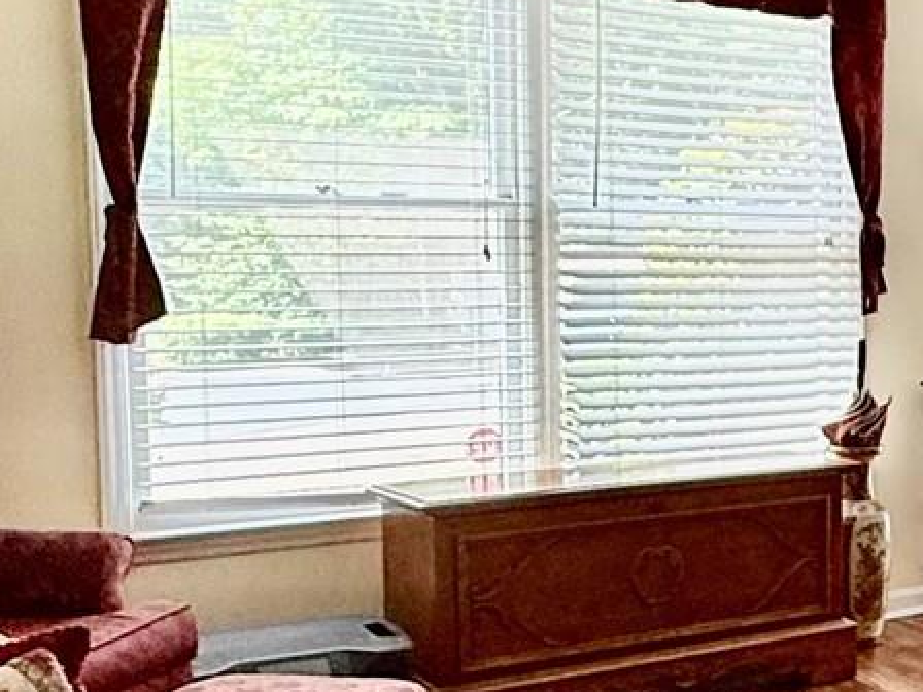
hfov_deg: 25.3
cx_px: 1253
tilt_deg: -5.6
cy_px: 377
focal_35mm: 64
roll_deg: -1.2
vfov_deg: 22.9
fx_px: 1706
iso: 100
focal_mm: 2.22
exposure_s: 1/99
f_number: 2.2
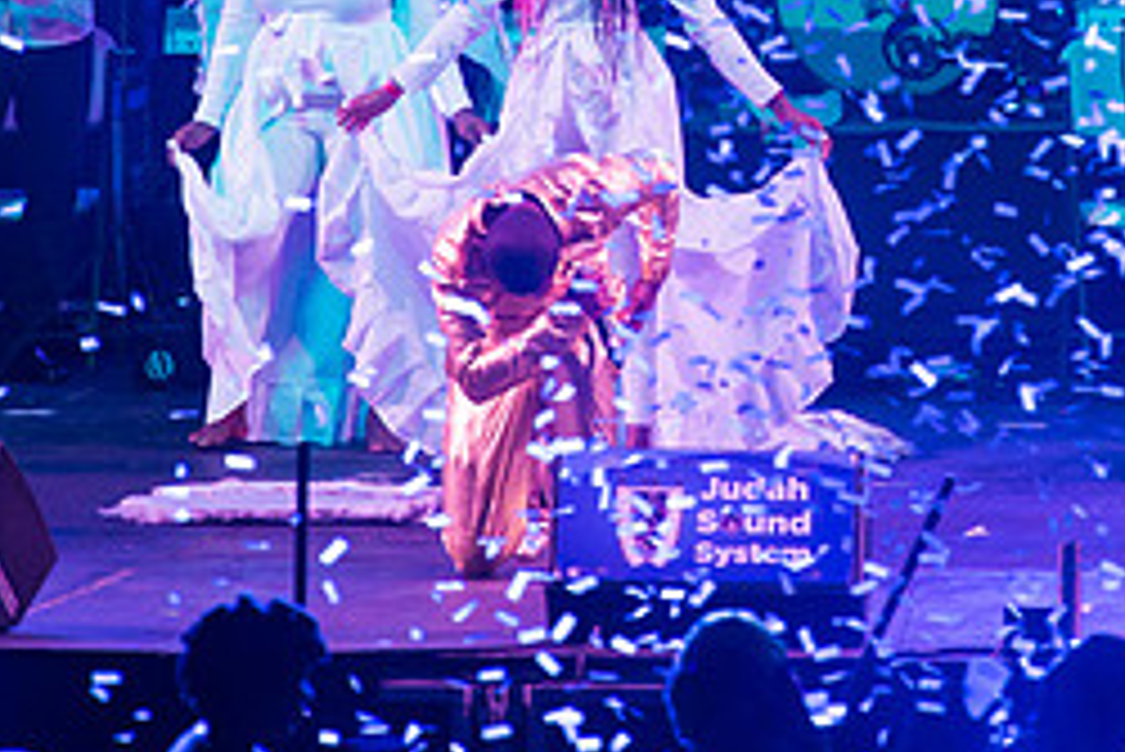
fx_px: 24607
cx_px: 760
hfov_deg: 2.6
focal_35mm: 787
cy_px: 50
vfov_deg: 1.7
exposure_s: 1/200
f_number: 5.6
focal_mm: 340
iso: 3200
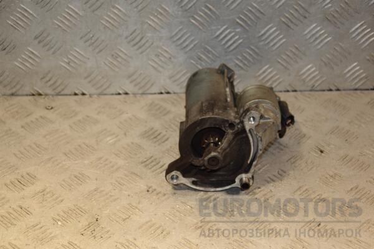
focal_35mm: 75
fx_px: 779
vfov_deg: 18.2
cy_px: 124
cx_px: 187
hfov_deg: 27.0
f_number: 5.6
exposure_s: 1/200
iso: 800
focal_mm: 50
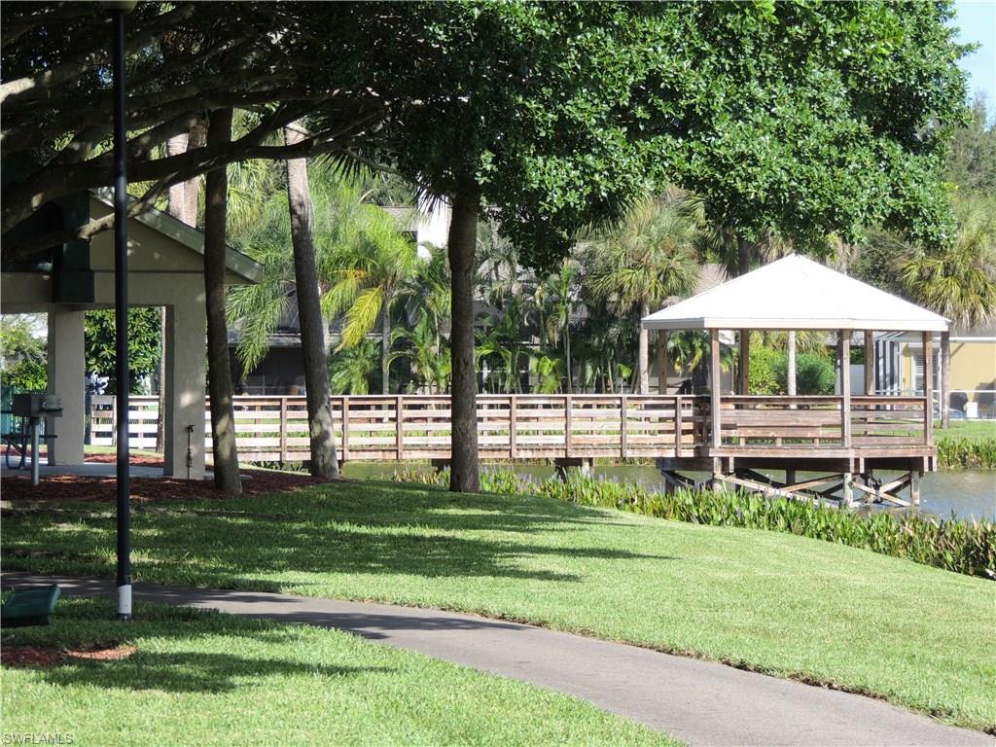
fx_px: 4460
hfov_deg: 12.7
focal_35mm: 155
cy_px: 374
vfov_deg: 9.6
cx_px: 498
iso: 140
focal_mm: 27.6
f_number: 4.4
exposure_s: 1/500
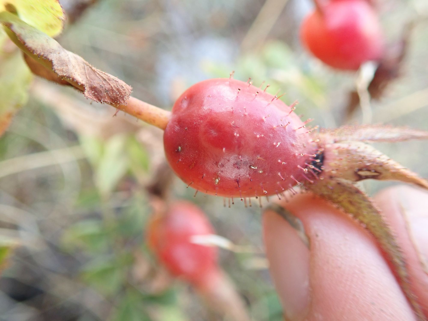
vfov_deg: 46.8
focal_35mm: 30
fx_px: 371
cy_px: 160
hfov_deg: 60.0
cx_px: 214
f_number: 2.3
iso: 250
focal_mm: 5.5
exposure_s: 1/125
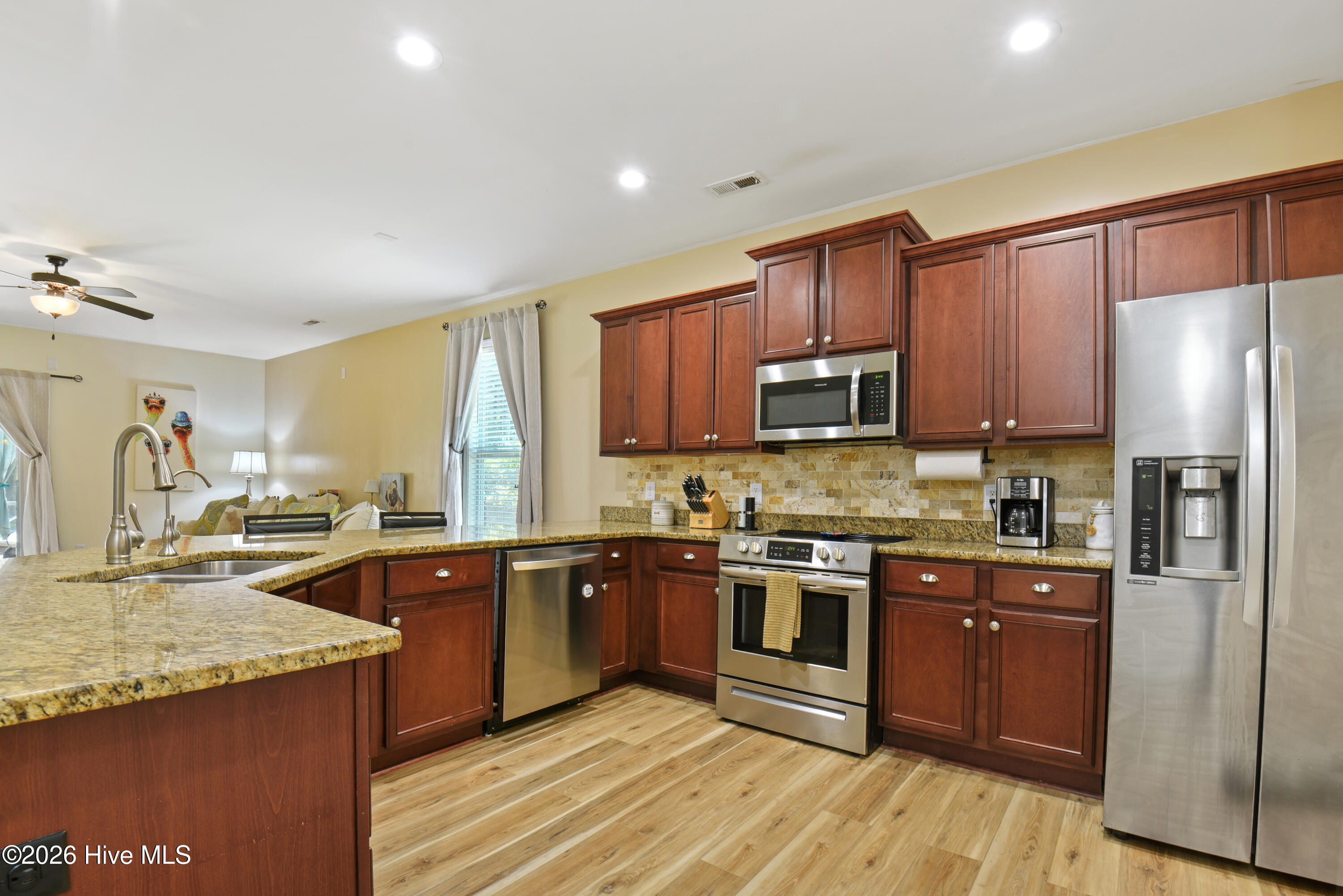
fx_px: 597
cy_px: 448
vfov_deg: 73.8
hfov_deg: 96.7
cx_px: 672
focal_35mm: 16
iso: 100
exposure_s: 2.5
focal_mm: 16
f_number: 9
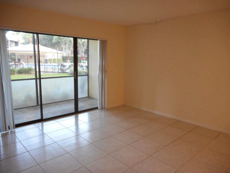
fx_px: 166
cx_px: 115
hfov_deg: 69.4
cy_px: 86
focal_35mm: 25
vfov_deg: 54.9
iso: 400
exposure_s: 1/30
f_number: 3.7
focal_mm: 4.5
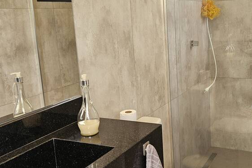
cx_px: 160
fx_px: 322
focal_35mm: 46
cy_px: 82
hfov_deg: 42.4
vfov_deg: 29.2
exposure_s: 1/120
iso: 125
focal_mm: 5.4
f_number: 1.8
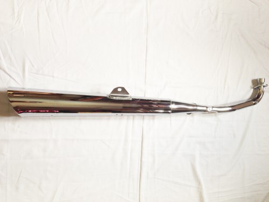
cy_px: 101
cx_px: 134
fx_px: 256
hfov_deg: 55.4
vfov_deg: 42.9
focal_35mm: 33
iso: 64
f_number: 2.4
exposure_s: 1/30
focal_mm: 4.12
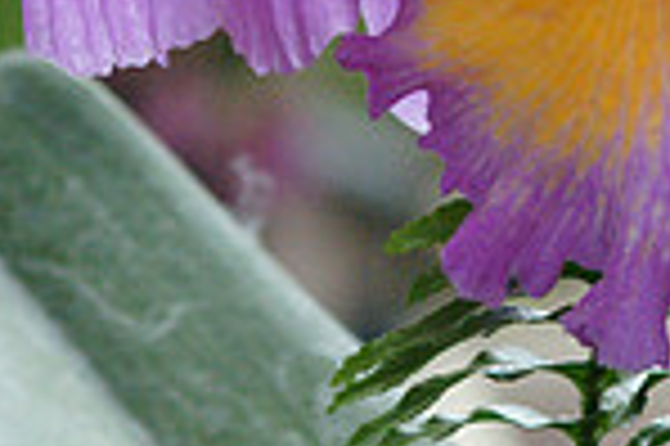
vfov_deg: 2.6
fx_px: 9779
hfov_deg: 3.9
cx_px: 544
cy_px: -322
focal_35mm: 526
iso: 1600
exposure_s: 1/160
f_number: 8
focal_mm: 90
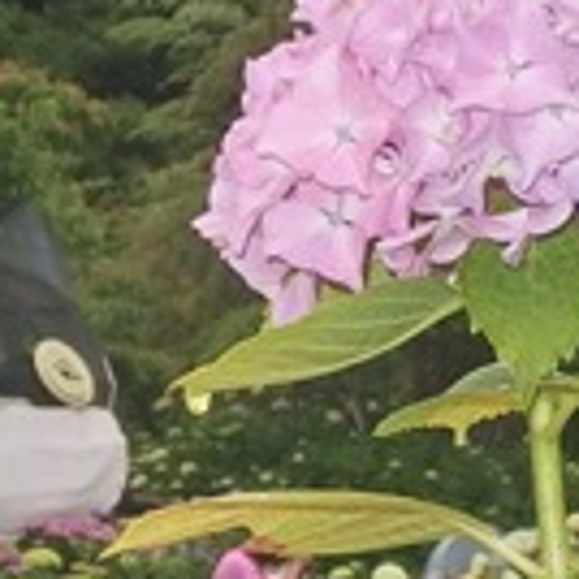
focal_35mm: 199
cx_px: 596
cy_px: 203
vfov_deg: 8.8
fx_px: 3766
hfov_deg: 8.7
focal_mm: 7.5
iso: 100
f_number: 4
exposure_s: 1/800
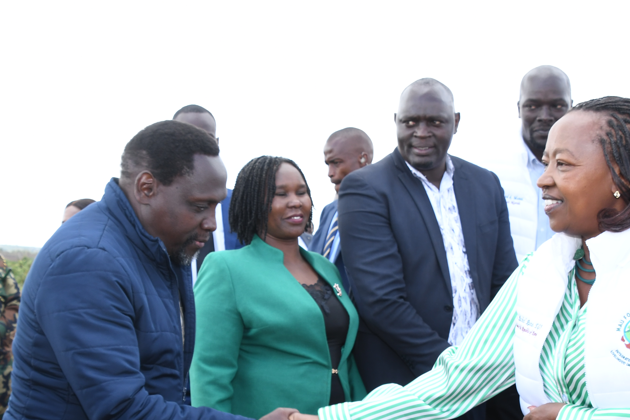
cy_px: 327
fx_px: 962
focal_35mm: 55
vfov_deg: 24.3
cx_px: 359
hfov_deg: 36.2
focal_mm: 22
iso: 400
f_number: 8
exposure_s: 1/200
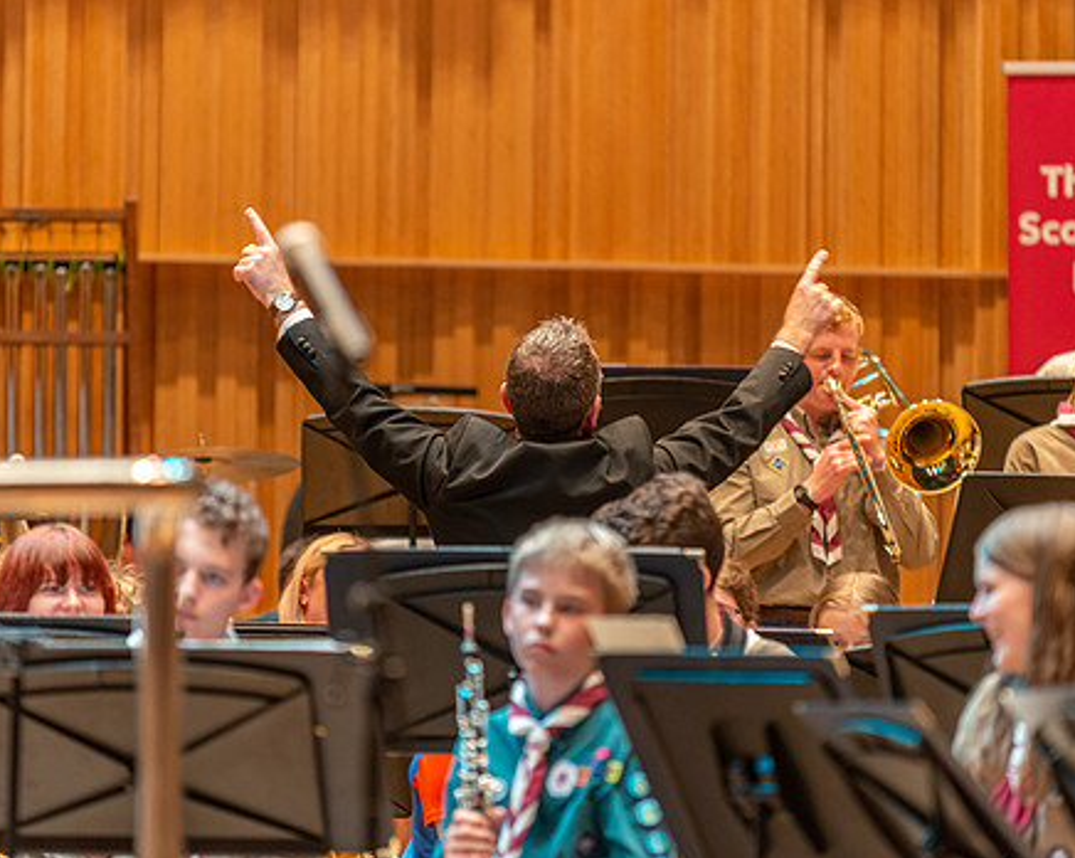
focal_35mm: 250
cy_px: 433
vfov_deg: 6.2
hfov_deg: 7.7
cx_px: 533
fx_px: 7947
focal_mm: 200
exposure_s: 1/125
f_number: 2.8
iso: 2000
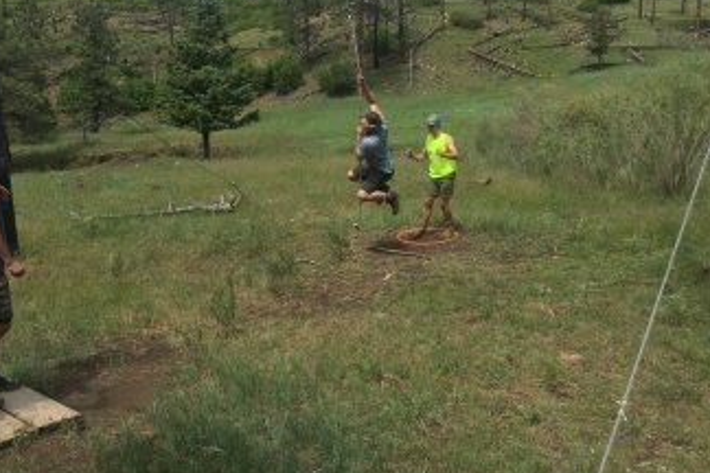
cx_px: 344
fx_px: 671
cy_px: 201
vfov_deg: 38.8
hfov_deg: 55.8
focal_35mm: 34
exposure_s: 1/732
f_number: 2.2
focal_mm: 4.15
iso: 25
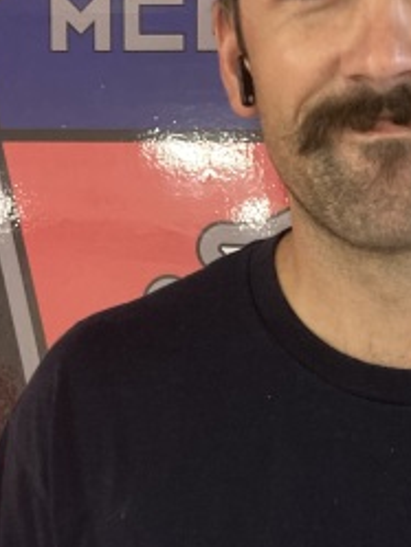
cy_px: 434
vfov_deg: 25.5
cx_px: 286
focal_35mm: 75
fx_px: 1186
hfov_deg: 19.6
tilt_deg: -5.1
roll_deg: +0.9
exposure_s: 1/30
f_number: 1.8
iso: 640
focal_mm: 3.99
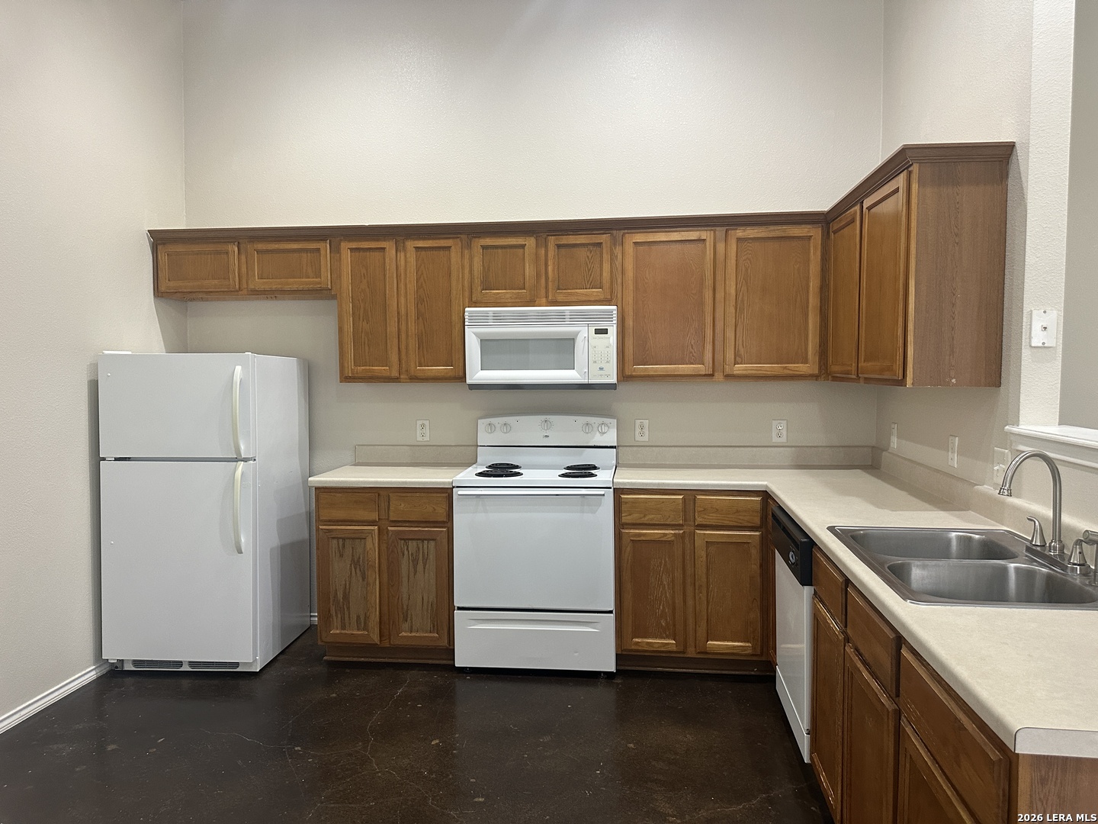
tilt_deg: -3.0
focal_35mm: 24
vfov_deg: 56.8
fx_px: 761
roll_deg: -0.9
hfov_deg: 71.6
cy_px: 412
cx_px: 549
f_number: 1.78
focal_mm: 6.86
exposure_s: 1/60
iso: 320
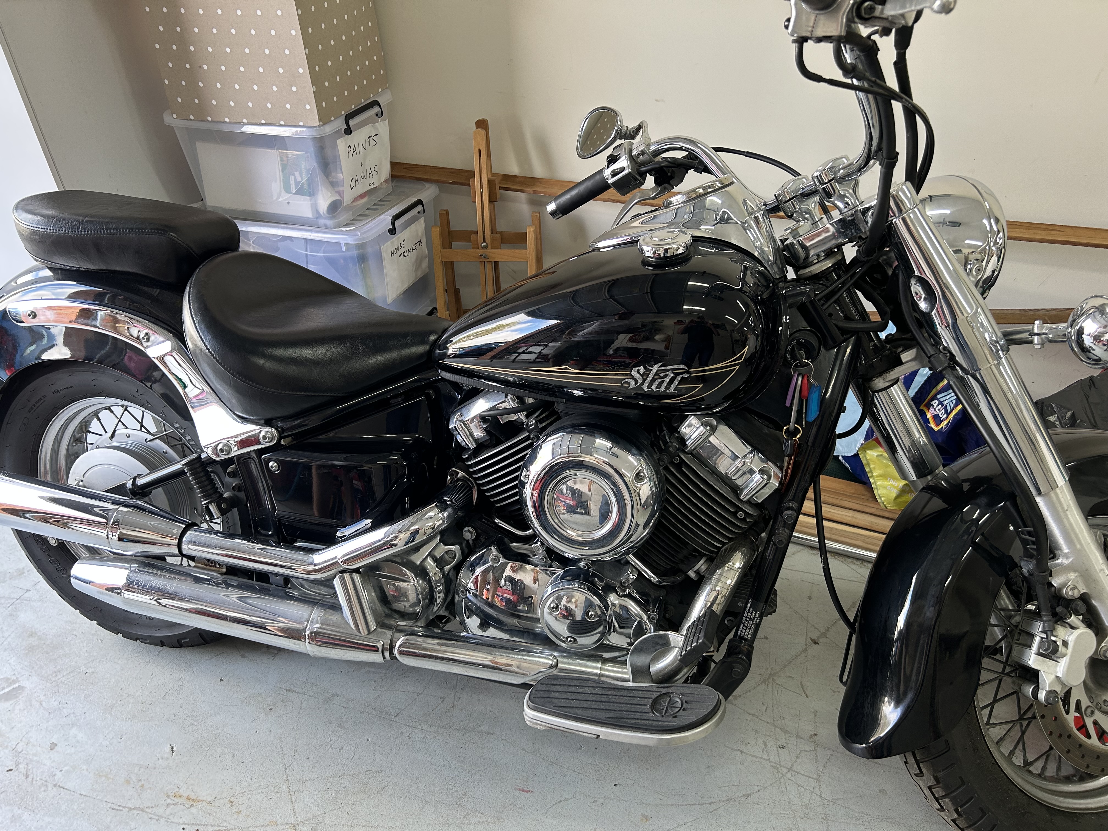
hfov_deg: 67.3
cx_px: 554
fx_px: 832
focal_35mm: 26
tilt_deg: -35.2
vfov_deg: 53.1
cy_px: 416
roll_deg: +2.6
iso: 64
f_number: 1.5
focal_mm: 5.7
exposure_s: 1/100
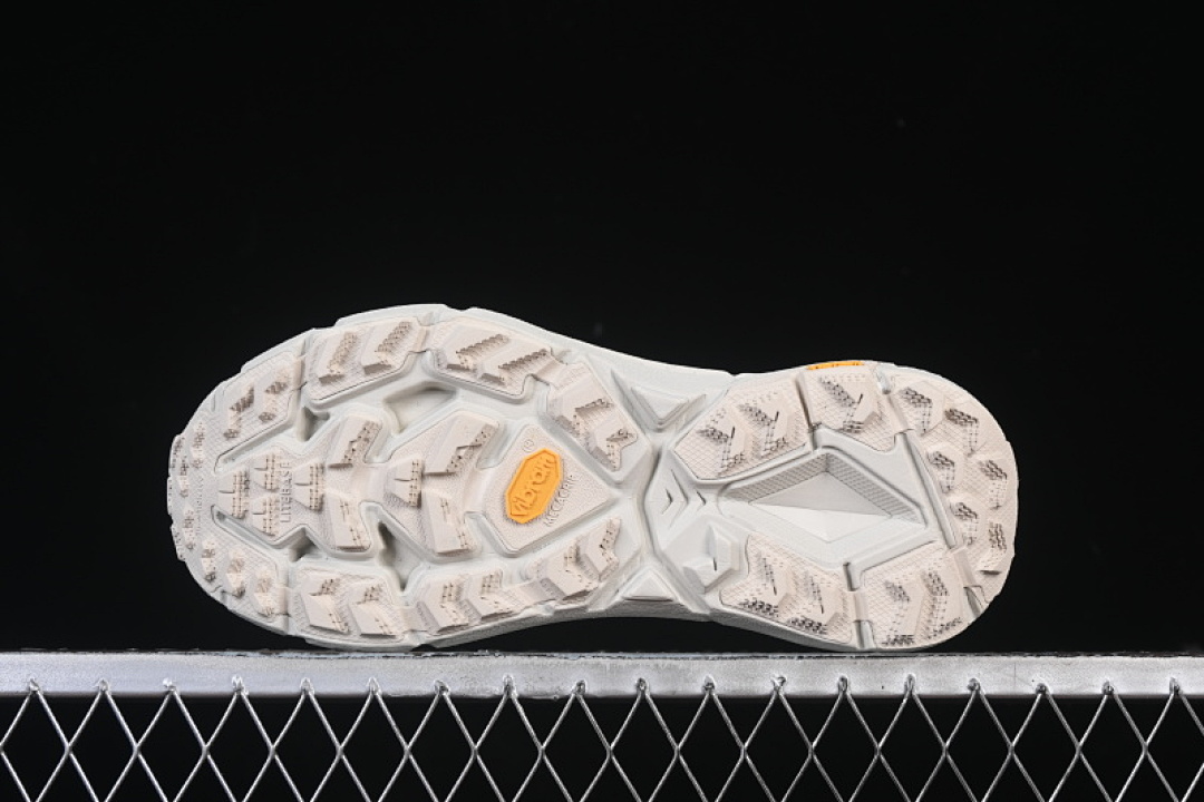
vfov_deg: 18.2
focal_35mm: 75
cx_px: 602
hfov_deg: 27.0
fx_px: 2508
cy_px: 401
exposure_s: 1/80
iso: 160
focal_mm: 50
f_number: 8
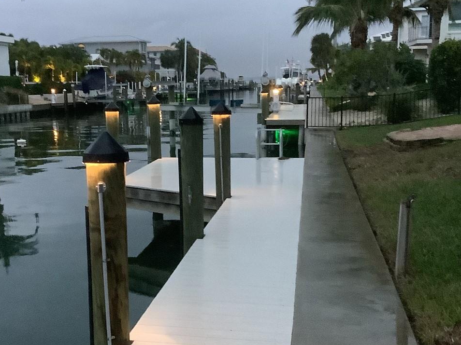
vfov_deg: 28.0
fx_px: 692
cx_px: 174
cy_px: 192
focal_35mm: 52
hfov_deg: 36.6
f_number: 2.4
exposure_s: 1/20
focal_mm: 3.3
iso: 640
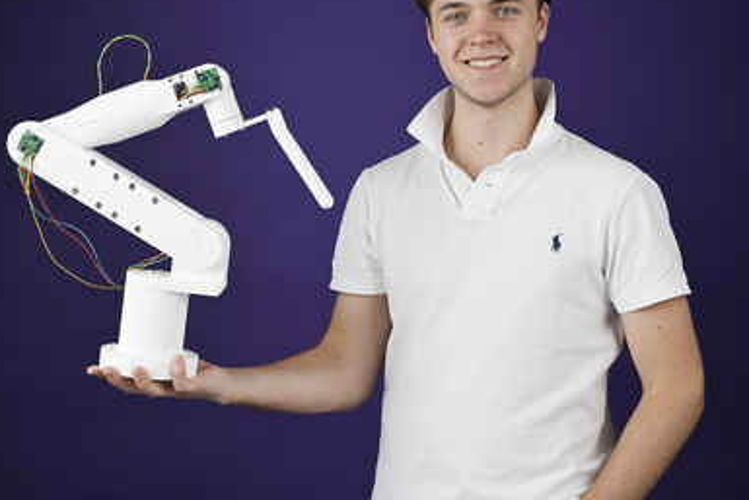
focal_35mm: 58
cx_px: 405
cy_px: 218
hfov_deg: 34.5
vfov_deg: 23.4
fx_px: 1207
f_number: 7.1
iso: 500
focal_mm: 36
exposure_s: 1/200
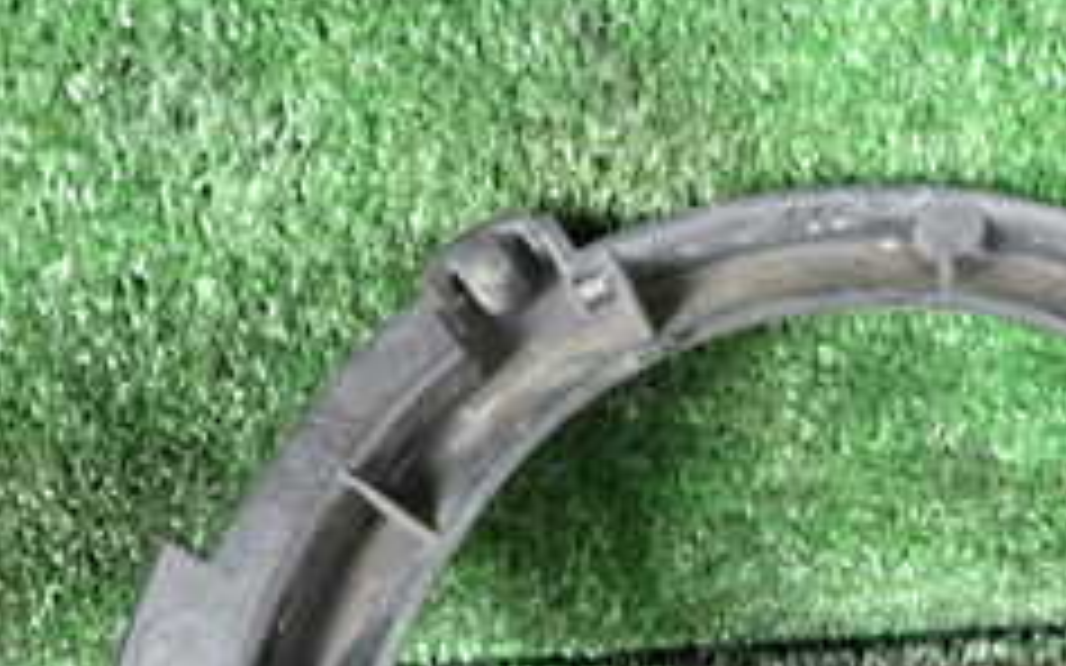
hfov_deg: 29.7
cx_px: 909
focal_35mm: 67
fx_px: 1946
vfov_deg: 18.3
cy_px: 824
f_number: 2
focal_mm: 4.5
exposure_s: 1/30
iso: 640
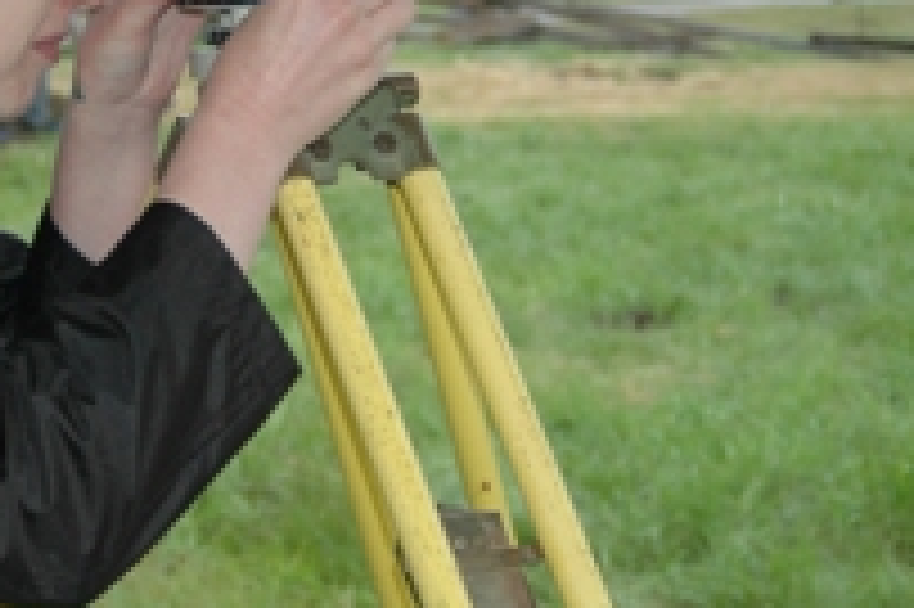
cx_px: 88
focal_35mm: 111
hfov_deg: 18.1
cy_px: 16
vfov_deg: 12.2
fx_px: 2817
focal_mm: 35
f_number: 3.8
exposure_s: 1/320
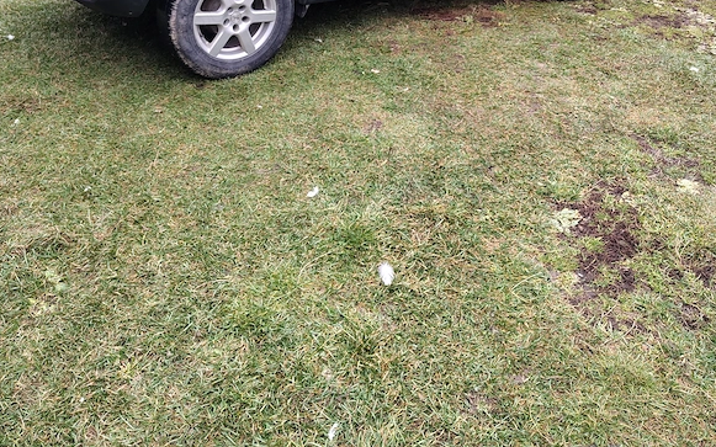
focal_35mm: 35
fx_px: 683
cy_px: 16
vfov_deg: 33.6
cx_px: 351
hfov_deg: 55.3
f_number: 1.8
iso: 112
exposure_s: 1/100
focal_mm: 5.56
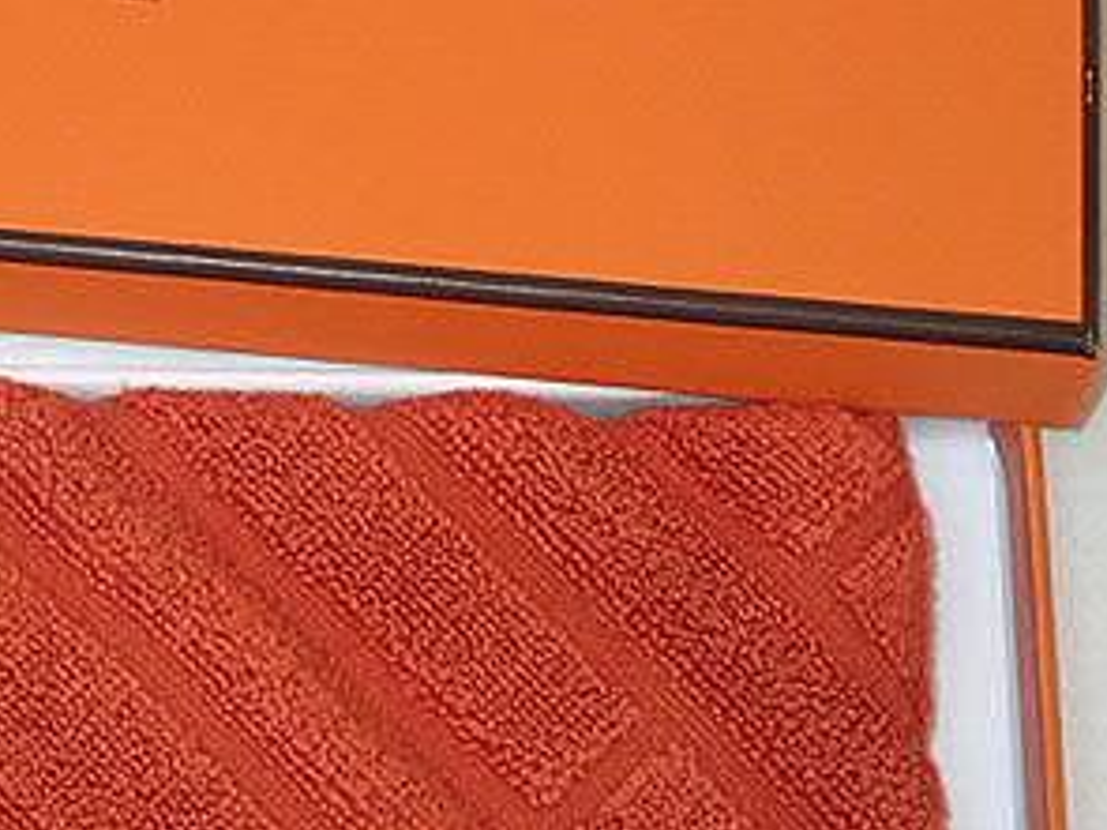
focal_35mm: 141
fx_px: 4507
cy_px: 357
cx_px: 116
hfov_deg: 13.9
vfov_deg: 10.5
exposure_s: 1/60
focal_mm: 11.78
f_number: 3.8
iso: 200
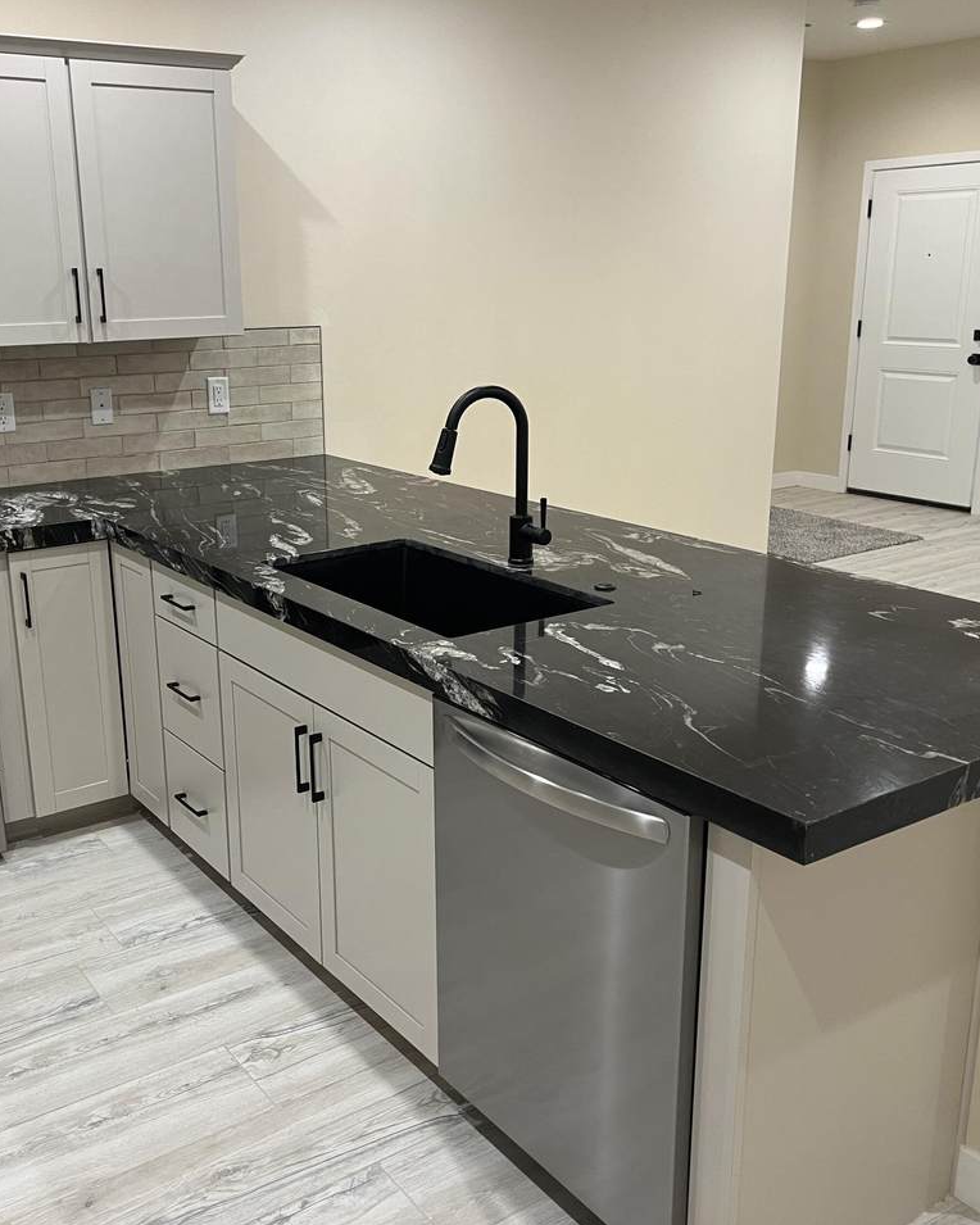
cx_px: 385
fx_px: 1233
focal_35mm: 34
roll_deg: +1.4
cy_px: 612
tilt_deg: -15.8
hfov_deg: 43.1
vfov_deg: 52.8
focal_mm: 5.1
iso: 100
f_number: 1.6
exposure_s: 1/60
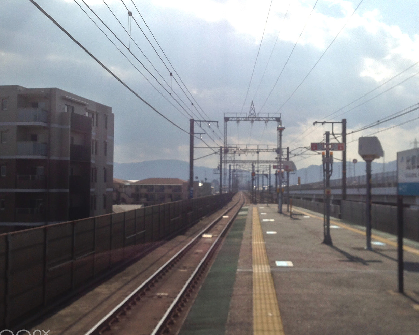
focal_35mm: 42
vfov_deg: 35.7
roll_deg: +1.0
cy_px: 177
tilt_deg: +2.9
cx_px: 239
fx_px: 521
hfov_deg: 43.7
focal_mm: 4.12
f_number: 2.4
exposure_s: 1/4525
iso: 50
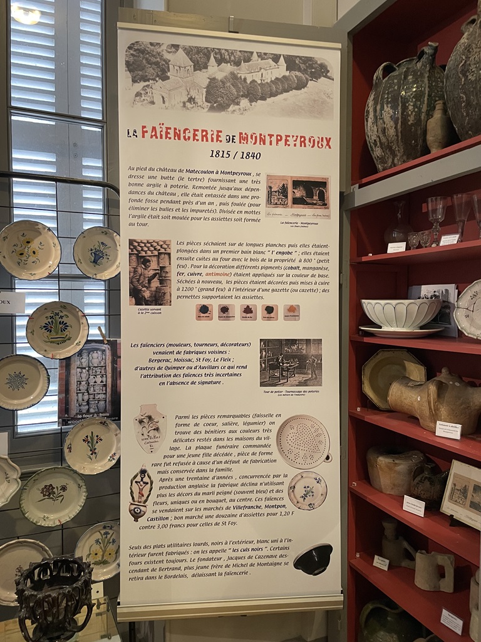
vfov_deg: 67.3
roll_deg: +0.4
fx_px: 482
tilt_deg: -1.8
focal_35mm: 26
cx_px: 240
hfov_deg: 53.1
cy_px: 321
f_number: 1.6
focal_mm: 4.2
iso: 250
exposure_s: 1/50
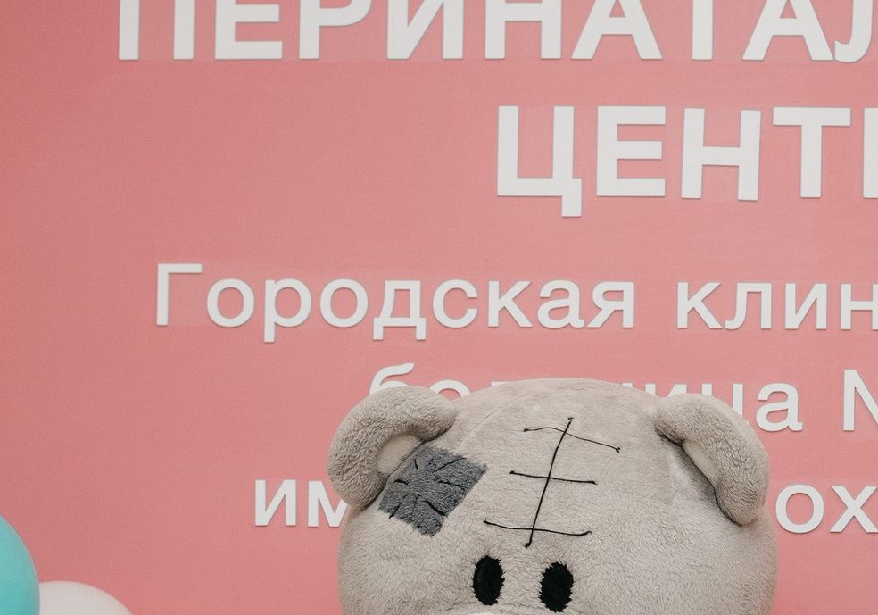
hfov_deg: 20.8
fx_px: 2353
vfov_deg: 14.5
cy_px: 679
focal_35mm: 95
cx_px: 760
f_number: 4
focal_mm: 35
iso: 640
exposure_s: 1/160
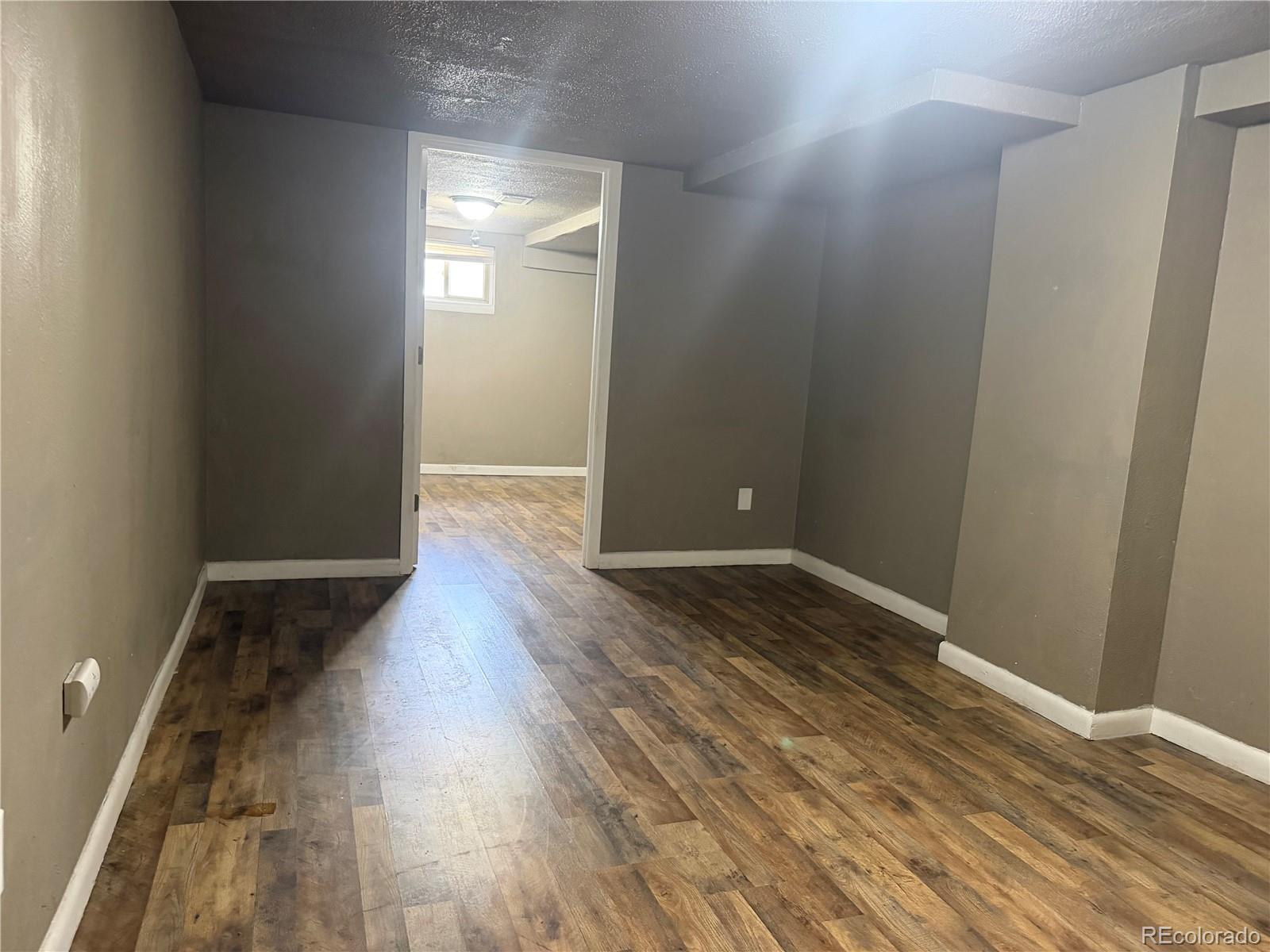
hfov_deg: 71.6
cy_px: 476
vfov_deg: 56.8
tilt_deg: -8.0
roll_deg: -3.9
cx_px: 635
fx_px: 881
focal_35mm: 24
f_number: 1.78
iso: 800
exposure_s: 1/30
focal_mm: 6.76
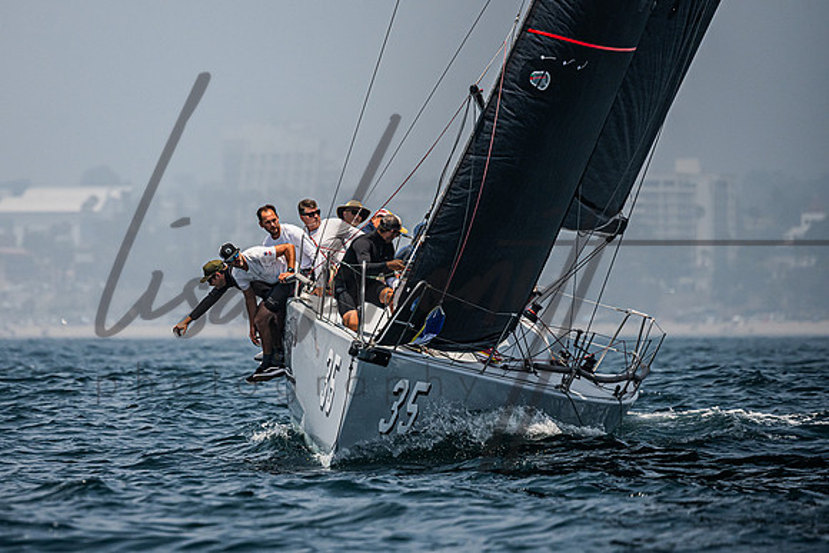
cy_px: 222
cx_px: 276
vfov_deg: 2.5
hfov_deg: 3.8
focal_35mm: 546
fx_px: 12568
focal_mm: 400
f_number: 6.3
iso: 400
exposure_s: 1/4000
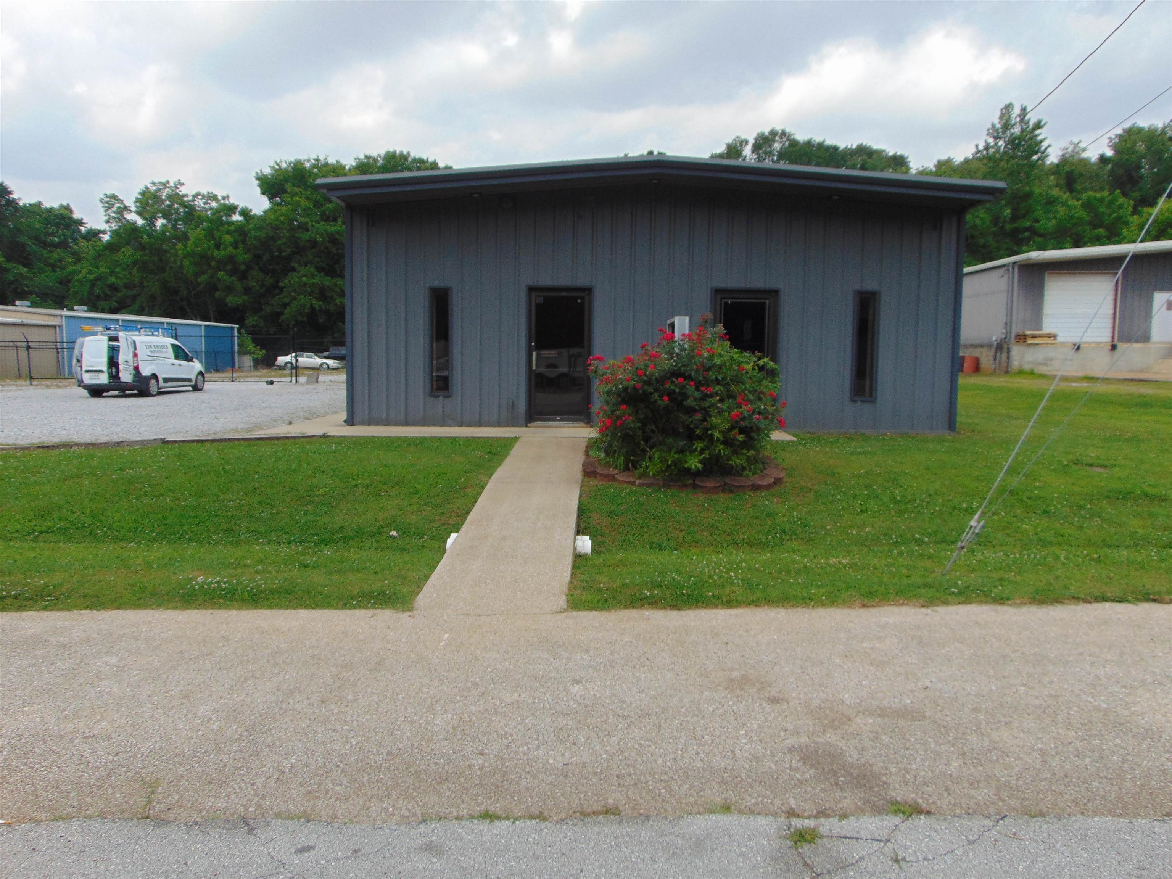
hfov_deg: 69.4
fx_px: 846
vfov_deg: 54.9
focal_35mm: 25
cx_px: 586
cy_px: 440
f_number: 7.7
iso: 80
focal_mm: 4.5
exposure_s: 1/200
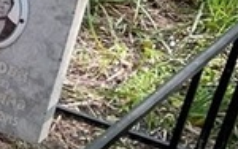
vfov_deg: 7.0
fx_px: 1220
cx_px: -395
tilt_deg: -18.4
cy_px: 109
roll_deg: -5.4
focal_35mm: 188
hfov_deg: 9.5
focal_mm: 4.2
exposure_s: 1/121
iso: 64
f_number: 1.6
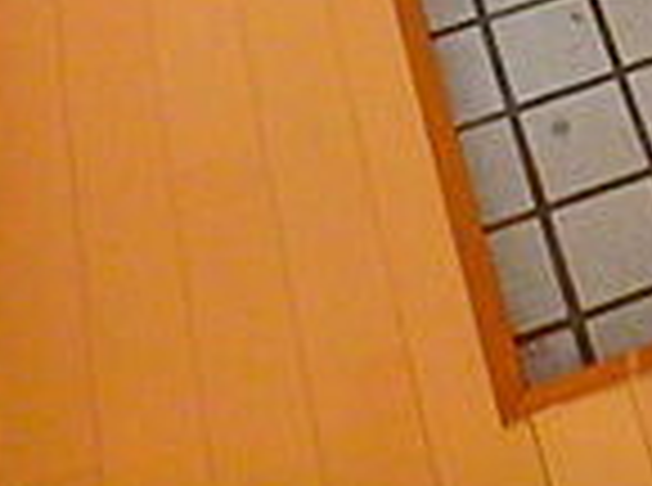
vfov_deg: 13.3
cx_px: 751
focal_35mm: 93
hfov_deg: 20.0
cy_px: -526
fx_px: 1747
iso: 800
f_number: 3.5
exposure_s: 1/8
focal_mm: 3.7
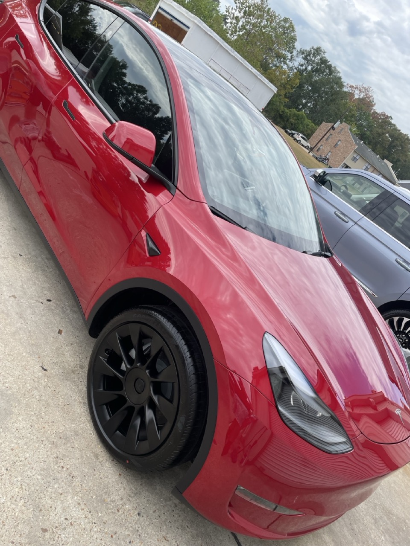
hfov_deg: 53.1
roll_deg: -37.8
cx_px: 205
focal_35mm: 26
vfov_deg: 67.3
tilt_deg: -22.3
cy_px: 273
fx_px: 411
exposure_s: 1/1511
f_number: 1.6
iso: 32
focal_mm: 4.2
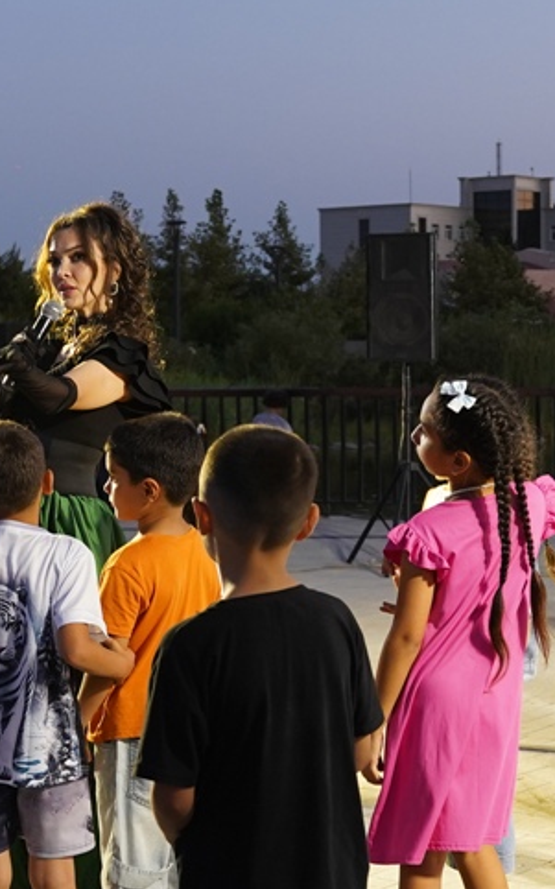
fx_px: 1889
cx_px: 207
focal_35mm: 78
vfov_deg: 26.4
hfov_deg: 16.7
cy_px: 530
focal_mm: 24
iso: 1000
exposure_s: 1/125
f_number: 2.8
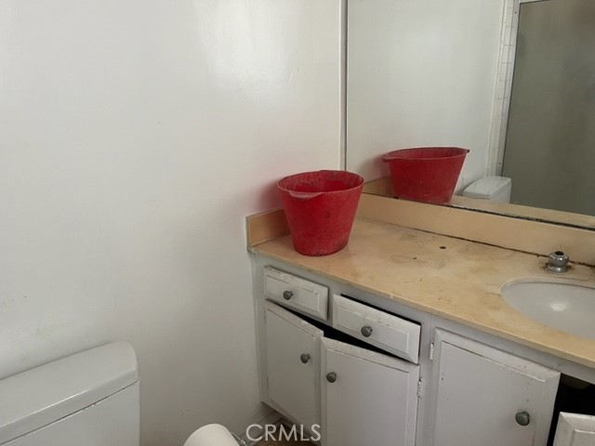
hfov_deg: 67.3
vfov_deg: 53.1
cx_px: 298
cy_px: 223
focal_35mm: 26
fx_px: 447
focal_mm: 5.1
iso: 250
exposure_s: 1/60
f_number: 1.6
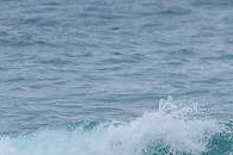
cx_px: 260
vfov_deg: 0.8
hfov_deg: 1.1
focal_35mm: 1821
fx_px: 11785
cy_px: 147
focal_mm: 500
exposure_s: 1/1250
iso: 560
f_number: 5.6
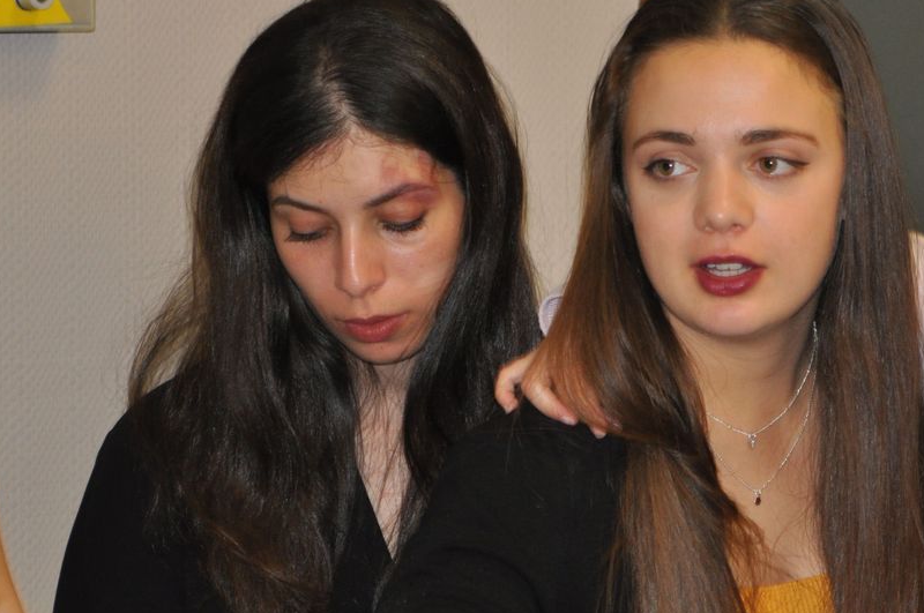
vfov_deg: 5.7
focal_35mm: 240
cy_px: 260
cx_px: 733
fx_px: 6151
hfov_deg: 8.6
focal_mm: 100
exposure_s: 1/60
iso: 800
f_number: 4
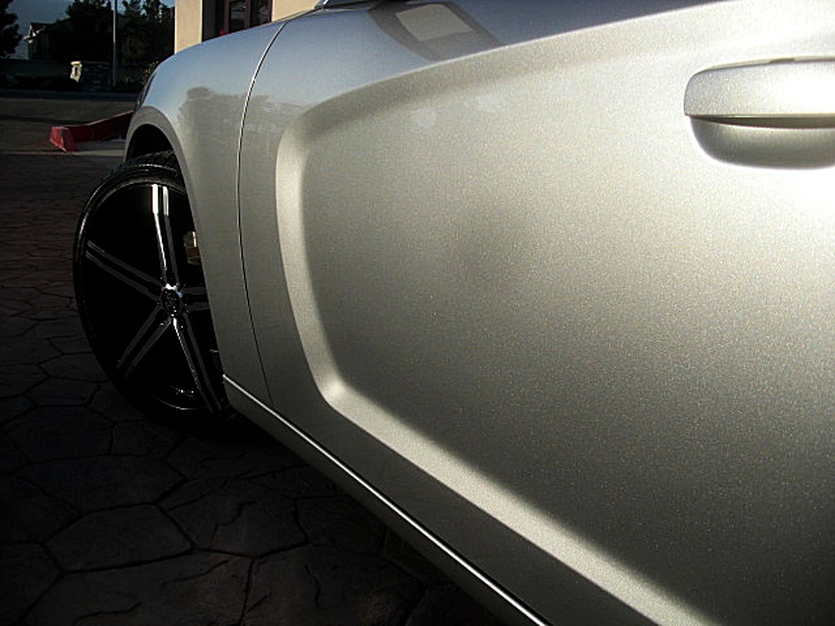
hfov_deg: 51.4
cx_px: 418
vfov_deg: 39.7
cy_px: 313
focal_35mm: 36
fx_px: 868
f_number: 2.8
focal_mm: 6.3
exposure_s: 1/800
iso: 50
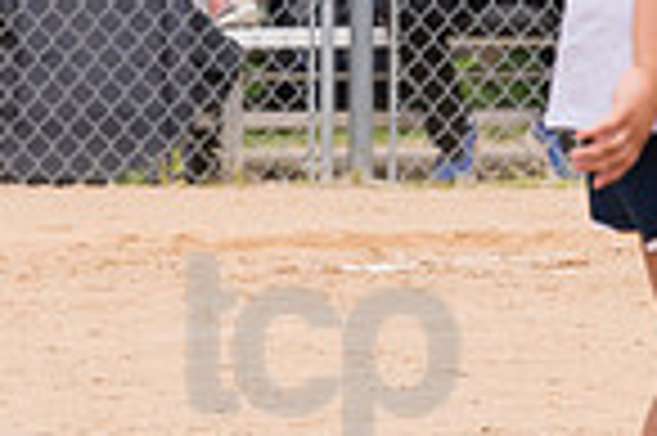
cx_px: -315
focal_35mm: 1191
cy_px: -216
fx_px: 21711
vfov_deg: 1.2
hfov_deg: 1.7
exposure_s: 1/1600
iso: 320
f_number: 5.6
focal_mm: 200
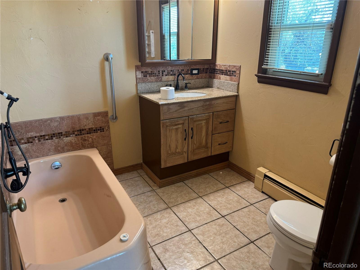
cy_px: 135
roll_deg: -0.4
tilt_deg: -19.2
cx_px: 180
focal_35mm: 24
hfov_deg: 71.6
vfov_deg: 56.8
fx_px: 250
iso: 250
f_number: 1.78
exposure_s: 1/60
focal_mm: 6.76
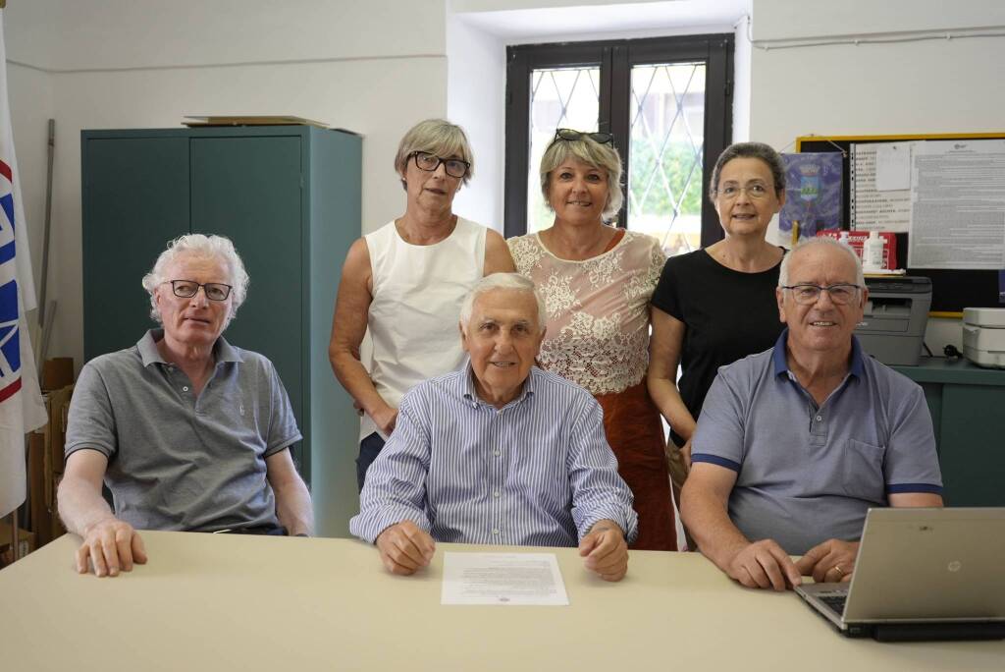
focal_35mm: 36
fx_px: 1006
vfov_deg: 36.9
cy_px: 336
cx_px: 502
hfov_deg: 53.1
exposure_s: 1/160
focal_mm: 36
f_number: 4
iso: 1000
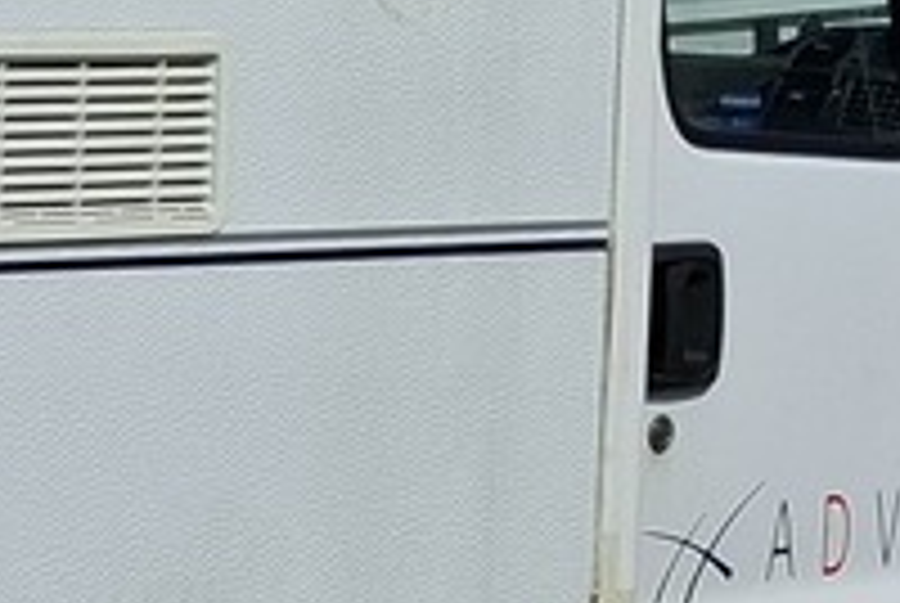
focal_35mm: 172
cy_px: 243
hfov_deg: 9.8
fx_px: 4306
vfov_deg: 8.0
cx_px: -1566
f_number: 1.8
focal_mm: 5.54
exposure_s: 1/5076
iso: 50
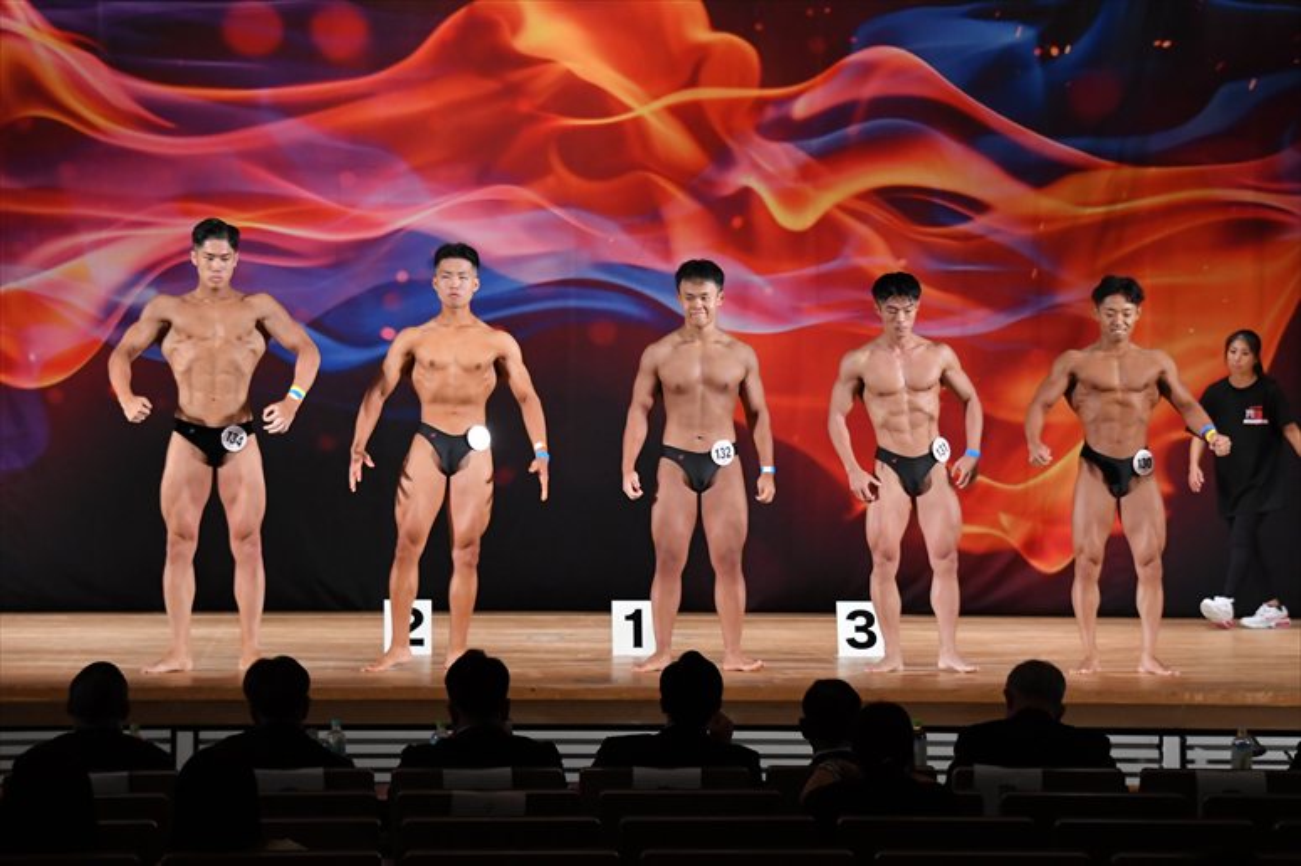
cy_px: 433
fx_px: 4587
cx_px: 650
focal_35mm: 127
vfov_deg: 10.8
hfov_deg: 16.1
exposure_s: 1/400
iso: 3200
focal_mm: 85
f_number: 5.6
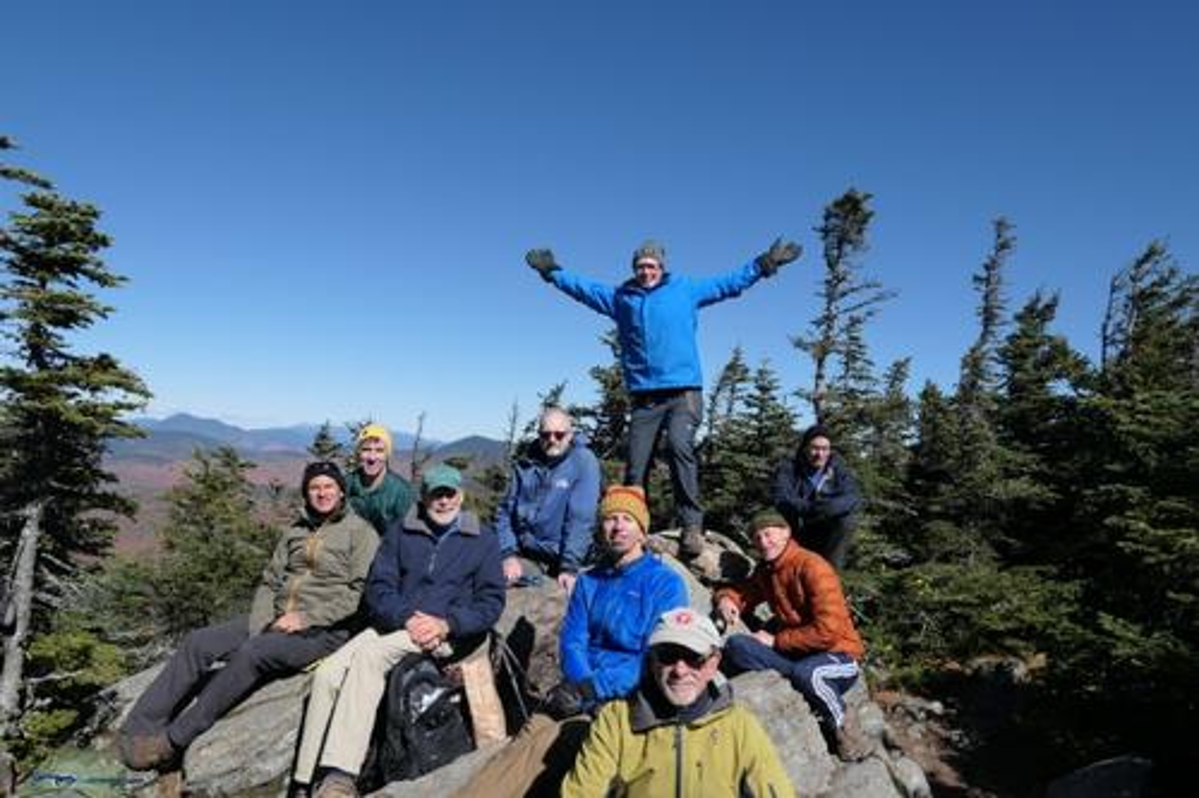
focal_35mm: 24
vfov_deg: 53.1
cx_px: 600
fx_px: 799
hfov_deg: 73.8
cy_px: 399
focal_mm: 8.8
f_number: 3.5
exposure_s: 1/2000
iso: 125
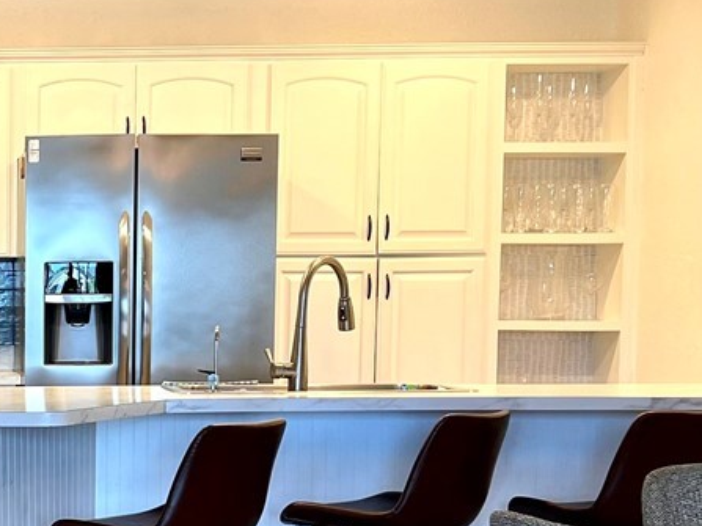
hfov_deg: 20.0
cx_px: -99
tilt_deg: -5.1
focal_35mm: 93
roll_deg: +0.1
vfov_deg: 15.7
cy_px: 468
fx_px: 1886
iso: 64
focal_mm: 5.7
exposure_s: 1/60
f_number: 1.5
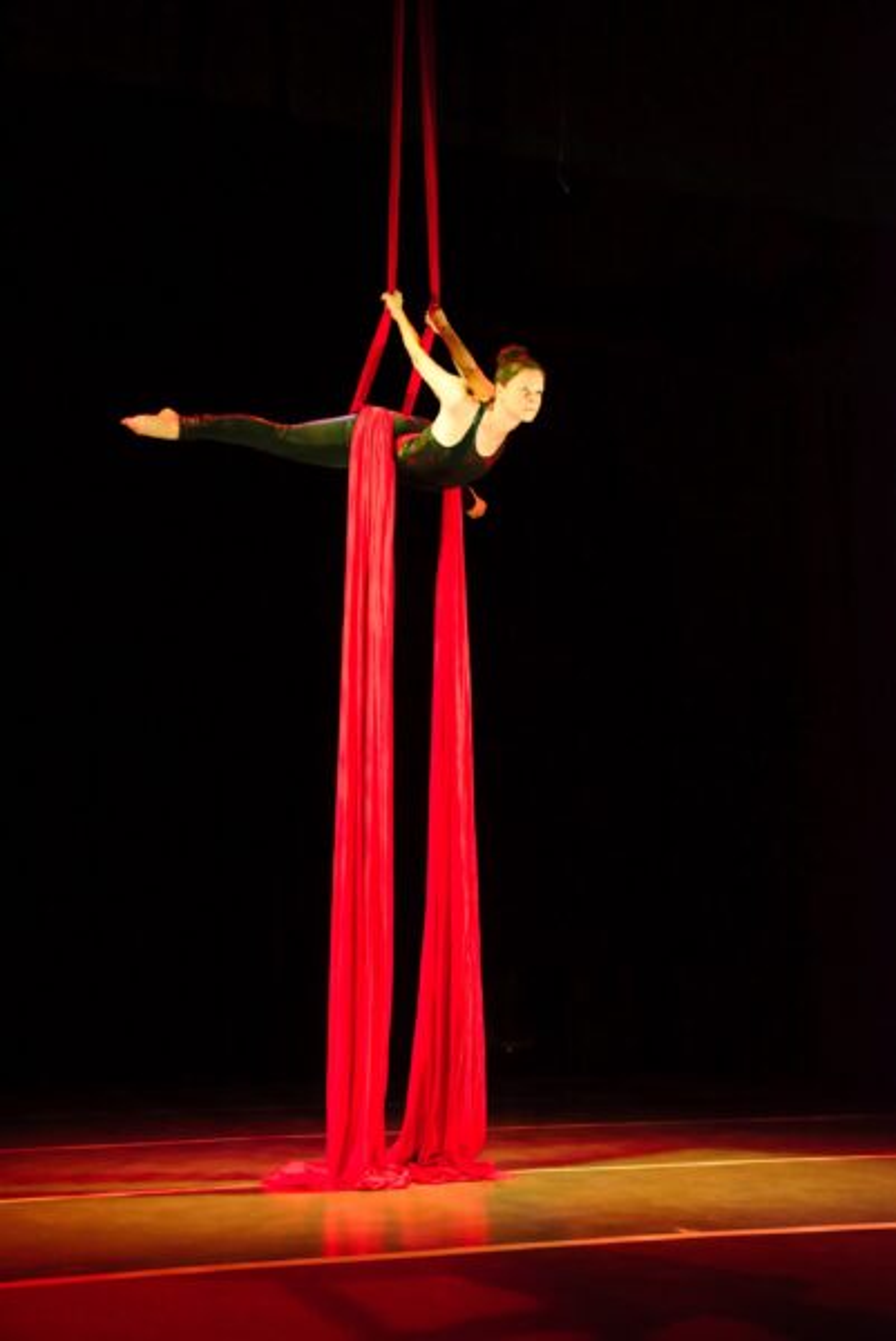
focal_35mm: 50
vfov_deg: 39.6
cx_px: 448
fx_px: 1863
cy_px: 670
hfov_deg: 27.0
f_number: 7.1
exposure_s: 1/400
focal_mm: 50
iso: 8000
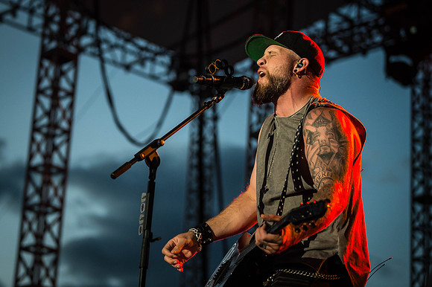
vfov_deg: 12.5
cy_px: 112
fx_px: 1314
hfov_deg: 18.6
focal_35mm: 110
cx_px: 172
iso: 2000
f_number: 2.8
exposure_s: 1/500
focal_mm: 90
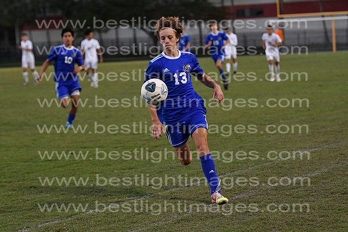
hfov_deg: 13.7
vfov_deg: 9.2
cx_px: 174
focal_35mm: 150
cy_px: 116
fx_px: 1450
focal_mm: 100
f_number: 3.2
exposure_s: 1/800
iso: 3200
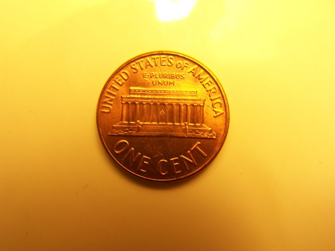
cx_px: 168
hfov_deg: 49.0
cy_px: 126
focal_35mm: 38
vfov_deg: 37.7
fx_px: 368
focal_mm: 6.3
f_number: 2.8
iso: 100
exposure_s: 1/30
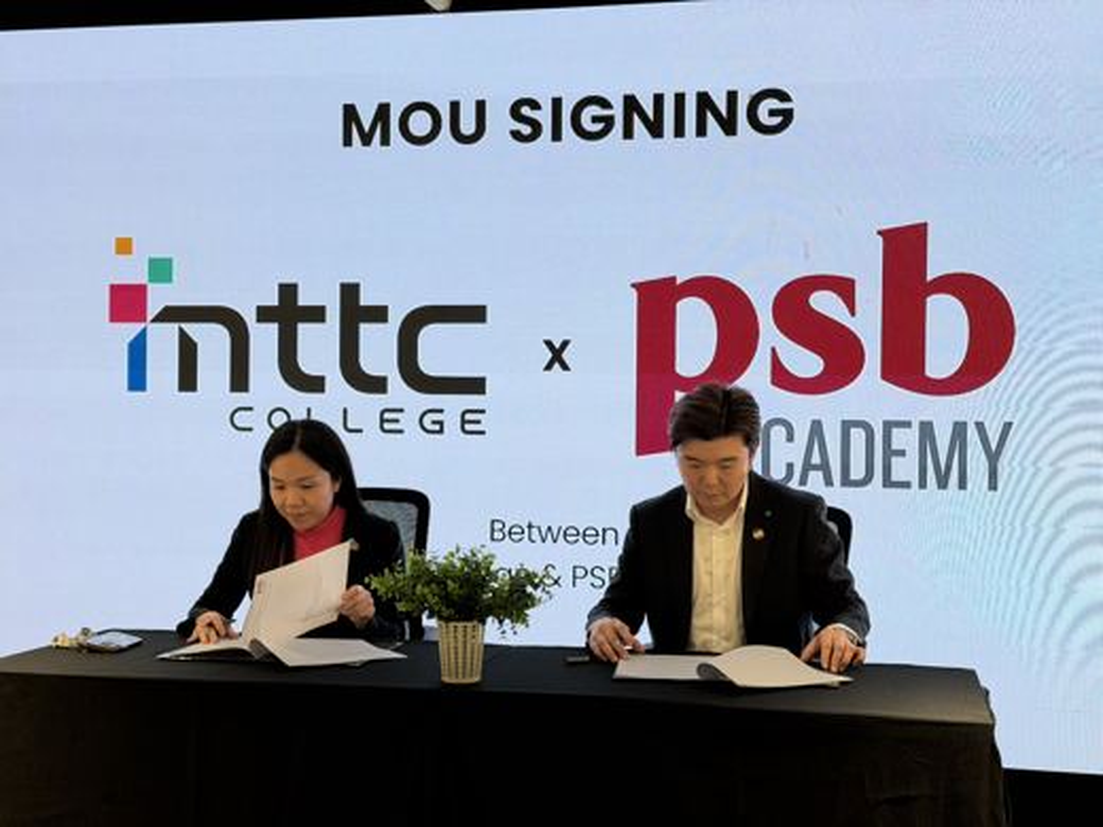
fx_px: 1529
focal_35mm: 48
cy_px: 414
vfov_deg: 30.3
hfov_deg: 39.7
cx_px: 552
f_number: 1.78
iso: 50
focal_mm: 6.76
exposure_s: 1/60
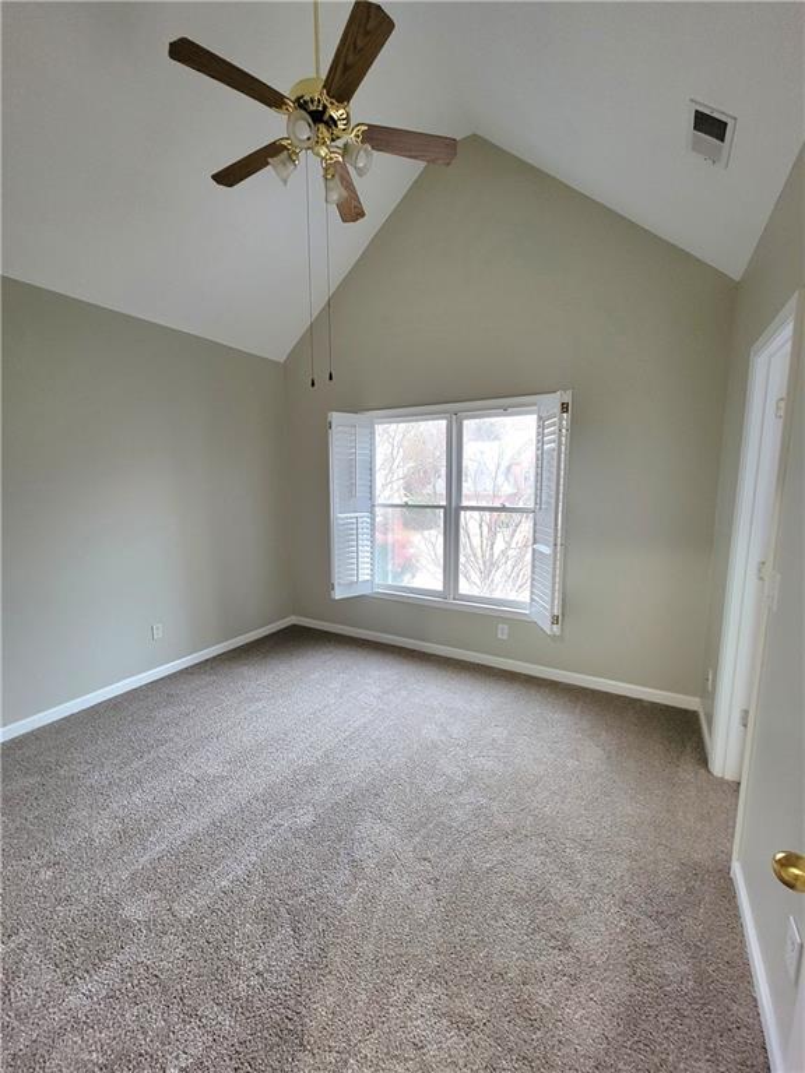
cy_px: 536
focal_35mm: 13
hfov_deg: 89.9
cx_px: 402
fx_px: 403
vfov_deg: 106.2
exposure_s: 1/40
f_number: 2.2
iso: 320
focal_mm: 2.2
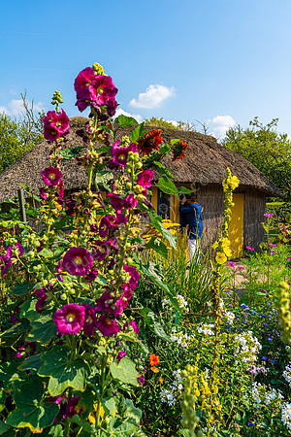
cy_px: 218
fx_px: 339
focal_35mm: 28
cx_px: 146
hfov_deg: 46.4
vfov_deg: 65.5
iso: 100
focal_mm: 28
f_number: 8
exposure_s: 1/160
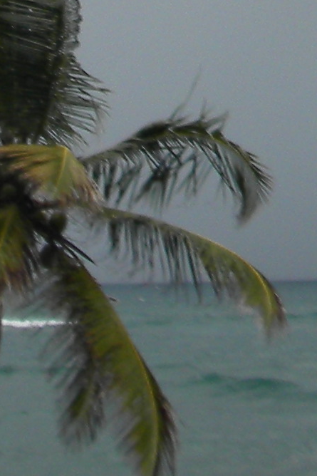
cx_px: -606
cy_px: -135
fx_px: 2101
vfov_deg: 12.5
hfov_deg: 7.6
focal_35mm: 159
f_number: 7
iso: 80
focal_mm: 5
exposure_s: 1/620
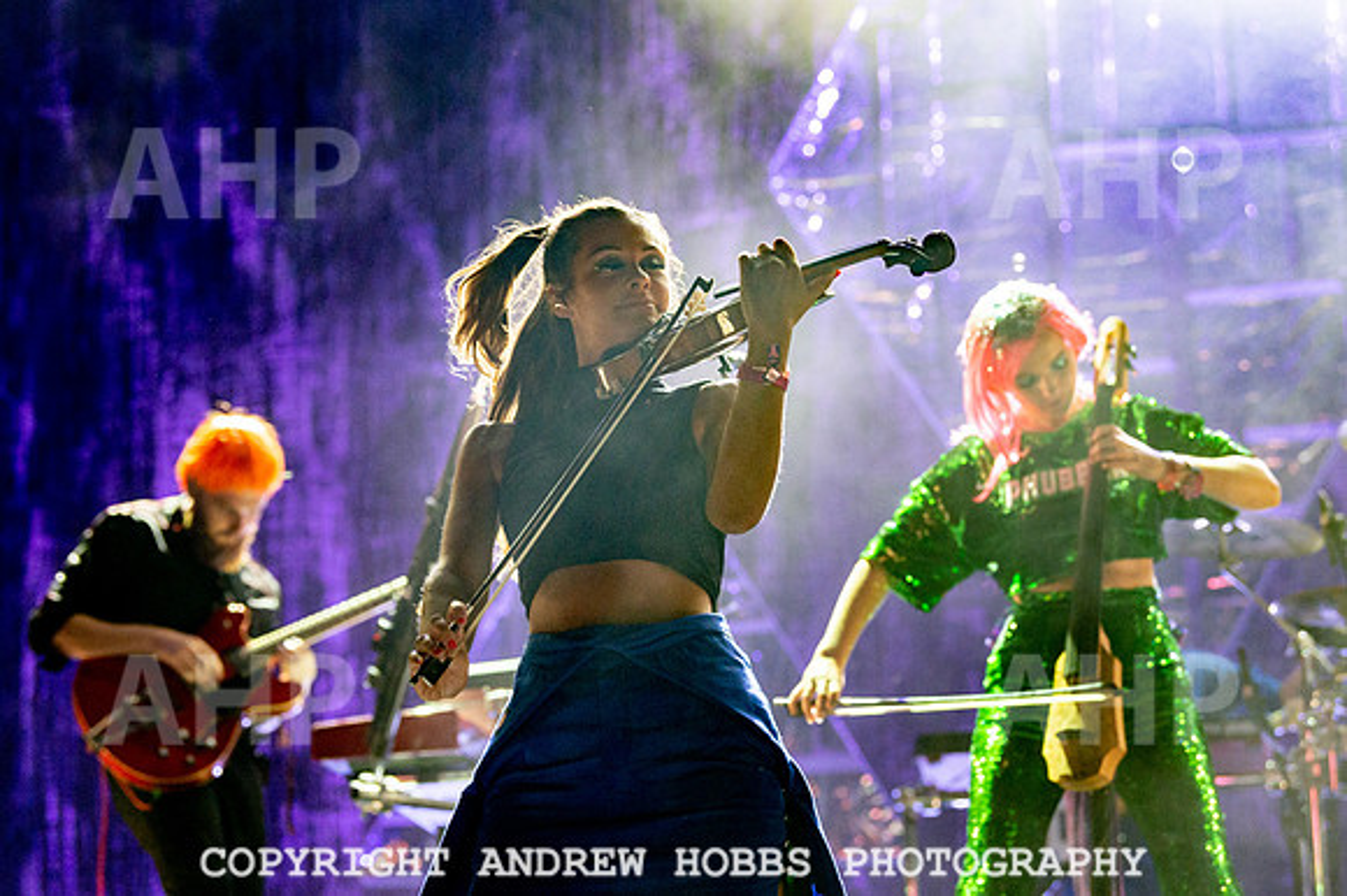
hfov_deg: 17.6
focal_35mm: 116
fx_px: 4348
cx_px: 674
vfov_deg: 11.8
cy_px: 448
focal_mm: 110
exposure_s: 1/320
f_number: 4.5
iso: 2800
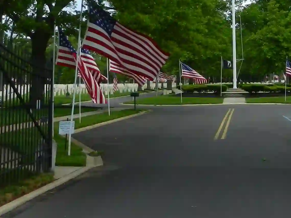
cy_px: -8
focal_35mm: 72
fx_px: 605
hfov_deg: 26.8
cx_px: 209
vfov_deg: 19.7
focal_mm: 4.5
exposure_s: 1/1000
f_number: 3.5
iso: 160
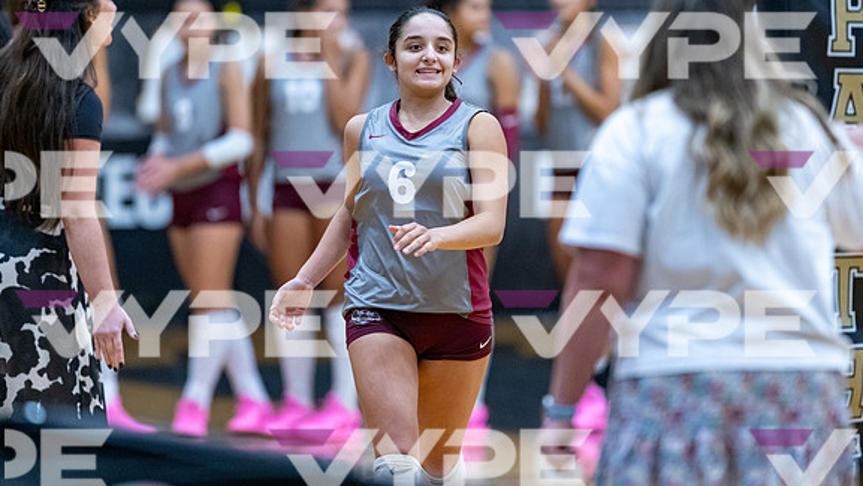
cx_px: 432
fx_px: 6272
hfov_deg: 7.9
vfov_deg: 4.4
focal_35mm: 274
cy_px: 173
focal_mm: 200
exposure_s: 1/1600
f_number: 2
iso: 3200
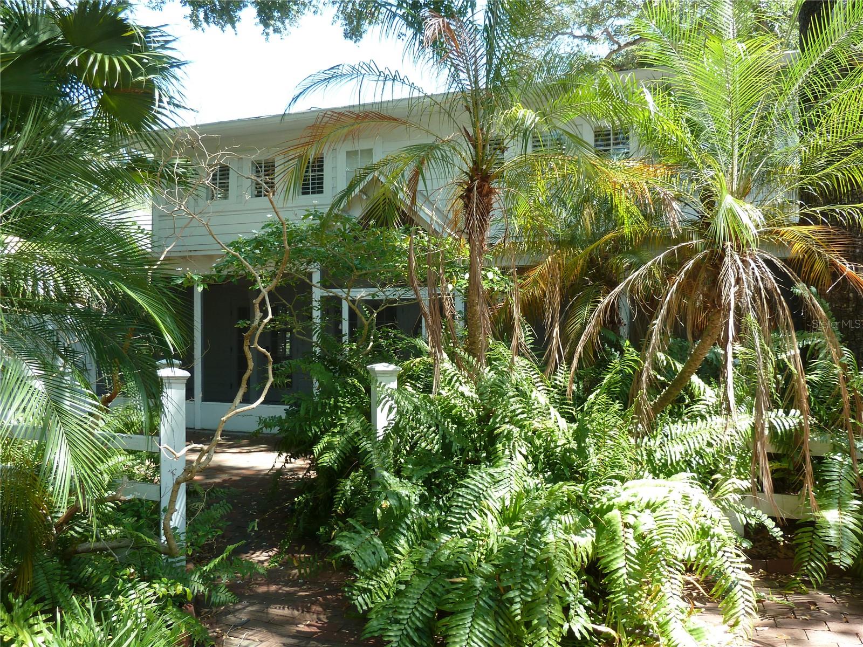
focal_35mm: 25
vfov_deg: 54.9
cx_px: 432
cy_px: 324
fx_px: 623
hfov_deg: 69.4
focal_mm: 4.1
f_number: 3.3
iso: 80
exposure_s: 1/80
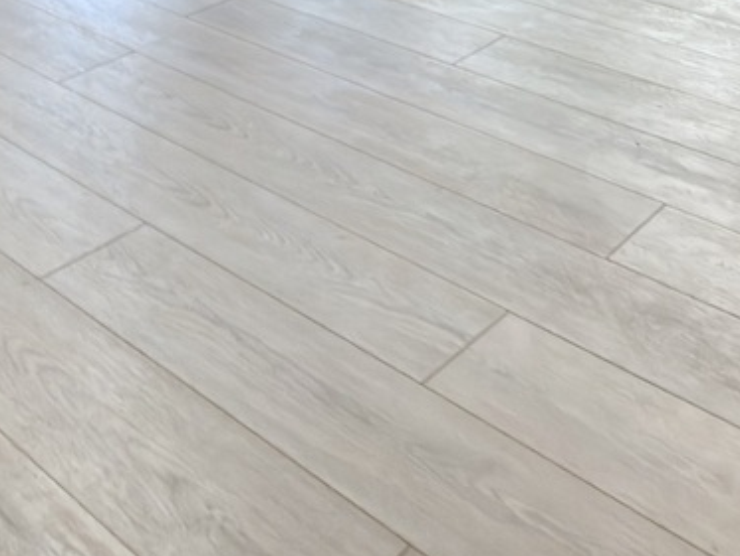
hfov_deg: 33.7
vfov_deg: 19.9
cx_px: 77
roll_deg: +0.4
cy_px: -443
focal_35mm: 54
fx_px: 1155
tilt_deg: +0.7
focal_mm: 2.22
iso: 64
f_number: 2.2
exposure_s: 1/30
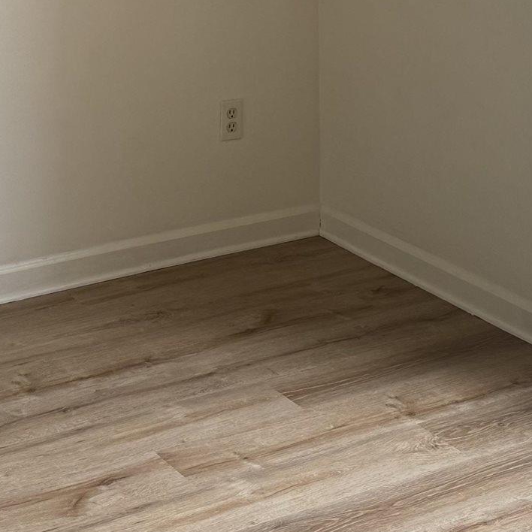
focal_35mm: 92
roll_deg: +1.7
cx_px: 174
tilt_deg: -4.1
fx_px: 1600
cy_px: -160
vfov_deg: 17.7
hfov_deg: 18.8
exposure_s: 1/356
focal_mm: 6.76
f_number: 1.78
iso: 100
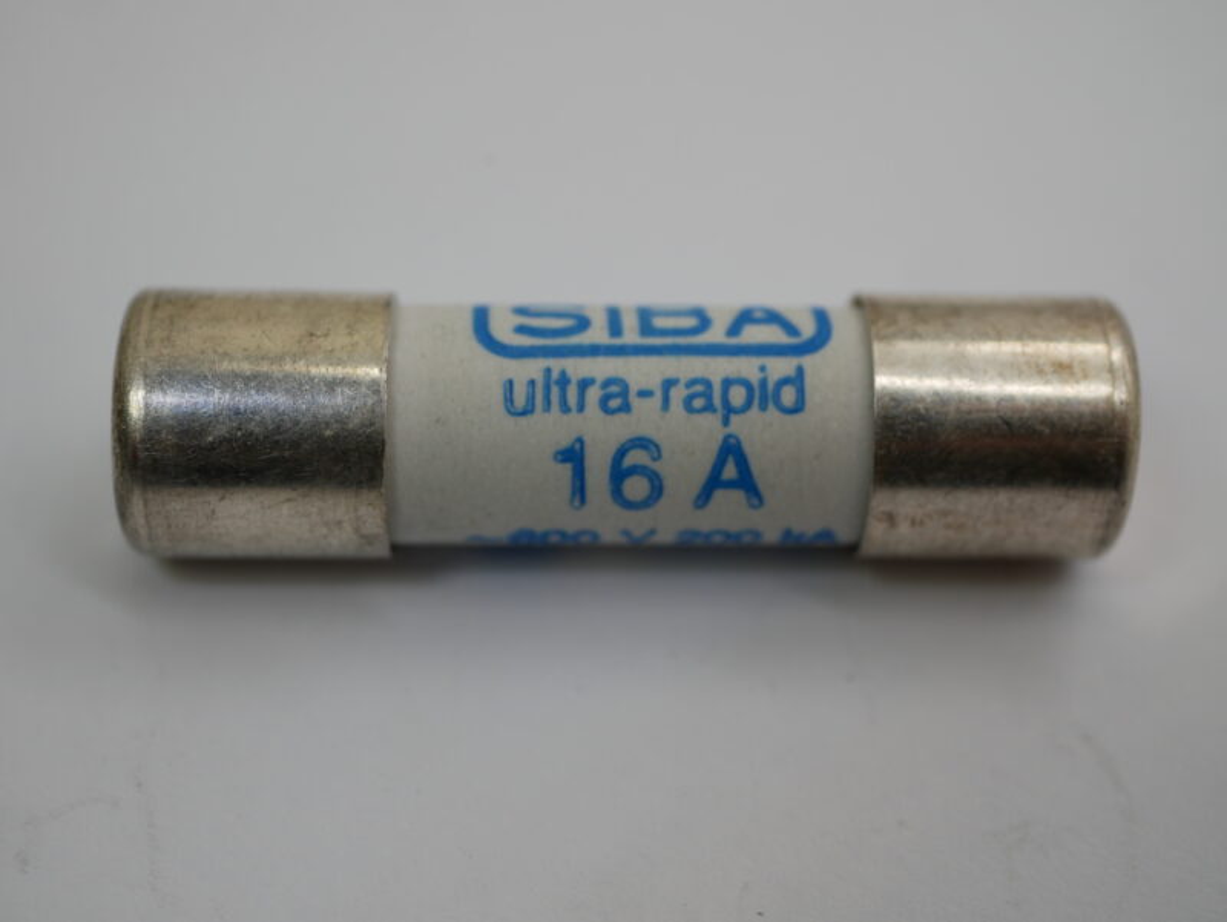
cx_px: 614
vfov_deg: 24.4
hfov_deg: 32.2
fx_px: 2128
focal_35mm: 60
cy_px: 461
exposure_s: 1/200
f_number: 4
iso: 200
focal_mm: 30
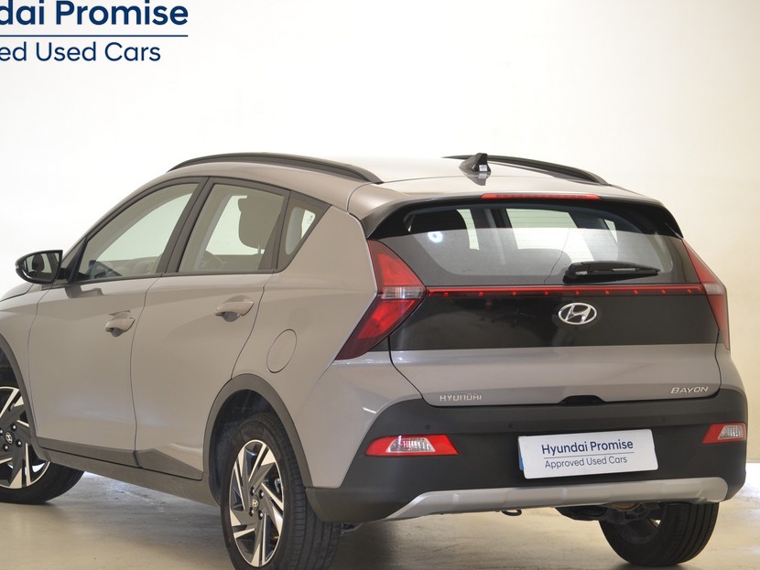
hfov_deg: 16.3
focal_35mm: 121
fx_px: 2657
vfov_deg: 12.3
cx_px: 352
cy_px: 289
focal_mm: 68
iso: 400
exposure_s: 1/20
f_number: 4.2
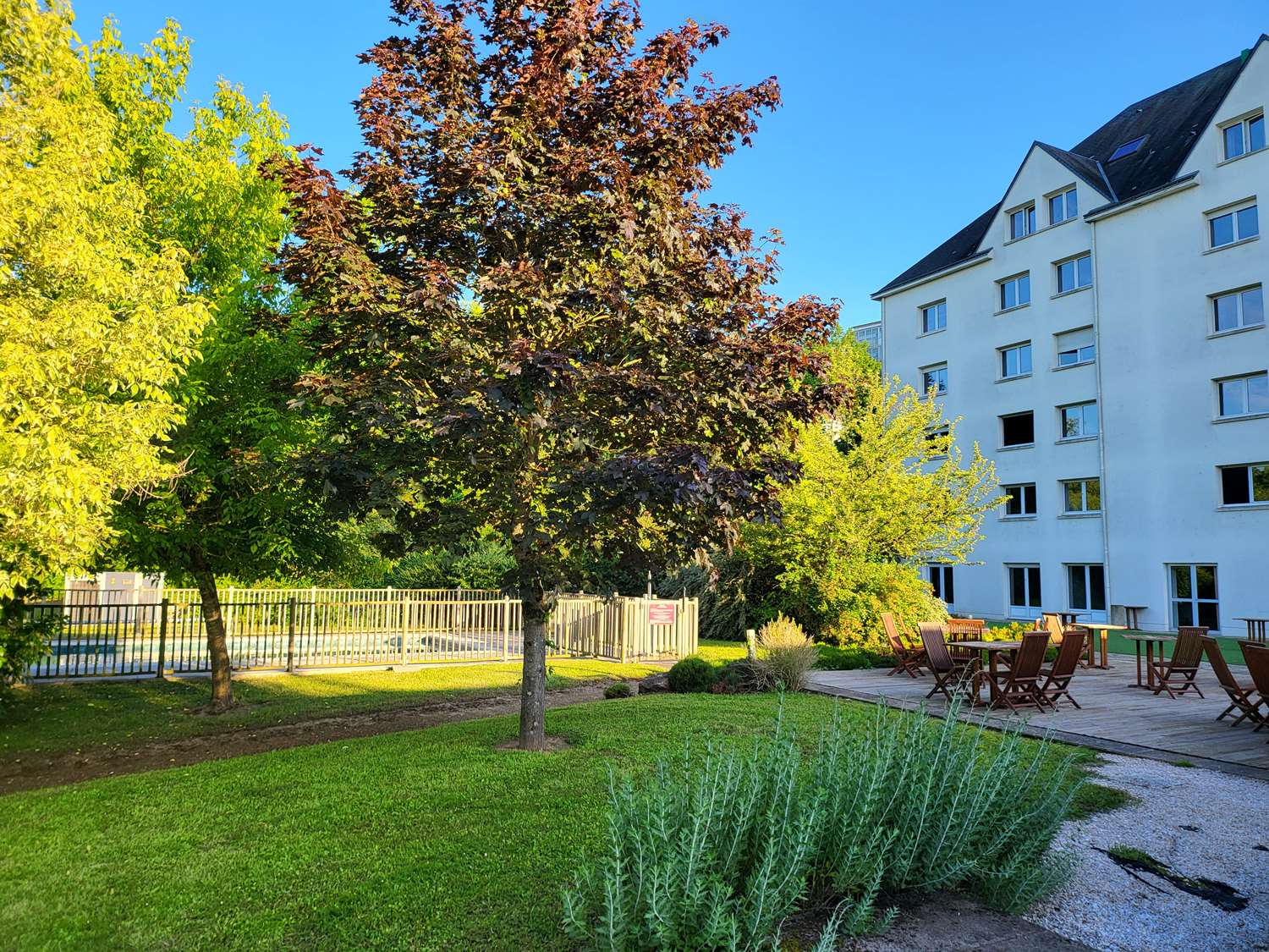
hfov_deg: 71.6
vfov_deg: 56.8
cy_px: 476
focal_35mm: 24
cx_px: 634
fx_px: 880
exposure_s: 1/435
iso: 40
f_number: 1.8
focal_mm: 5
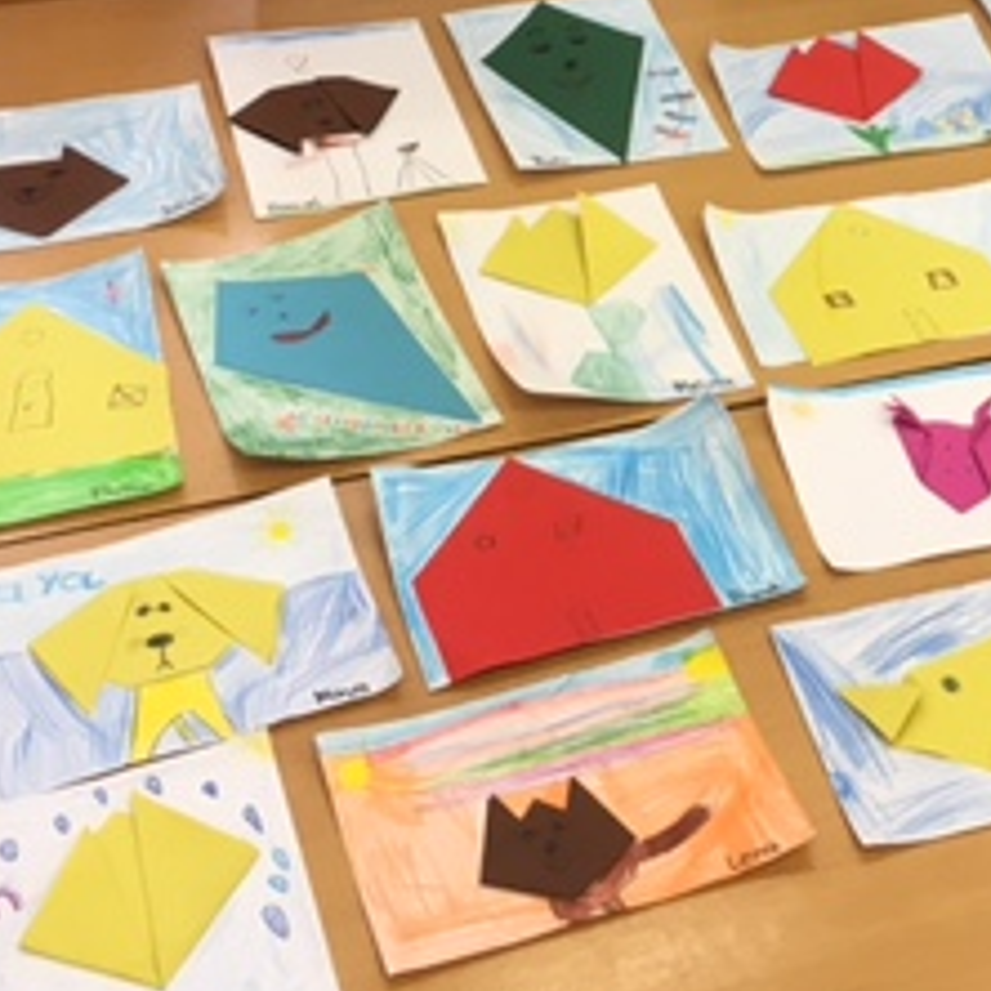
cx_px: 893
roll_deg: -6.6
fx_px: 2397
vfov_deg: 22.7
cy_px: 58
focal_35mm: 74
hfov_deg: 22.8
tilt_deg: -29.9
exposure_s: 1/33
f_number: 2.2
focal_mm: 4.15
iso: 32
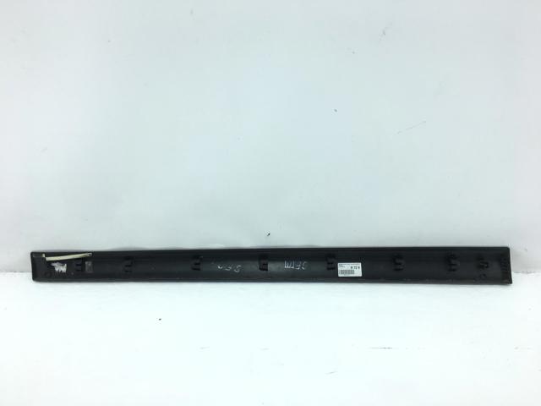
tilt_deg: -30.9
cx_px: 270
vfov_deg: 48.2
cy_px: 203
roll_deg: -0.7
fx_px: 453
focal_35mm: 29
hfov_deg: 61.7
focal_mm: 4.15
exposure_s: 1/306
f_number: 2.2
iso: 25
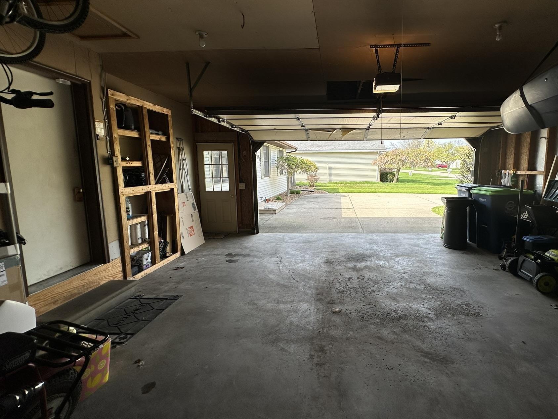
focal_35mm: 17
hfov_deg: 90.1
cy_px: 200
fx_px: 274
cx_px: 328
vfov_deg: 74.7
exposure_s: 1/288
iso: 40
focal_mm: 2.22
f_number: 2.2
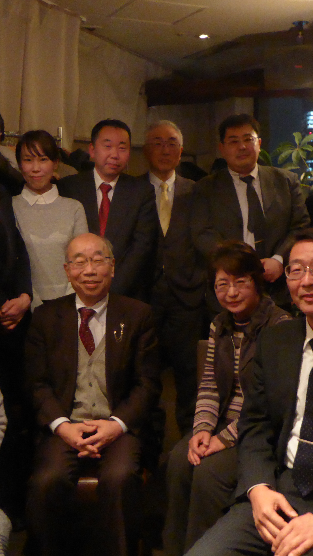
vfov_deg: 47.4
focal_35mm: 43
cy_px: 282
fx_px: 634
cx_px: 167
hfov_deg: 27.7
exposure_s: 1/4
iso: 800
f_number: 3.5
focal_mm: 5
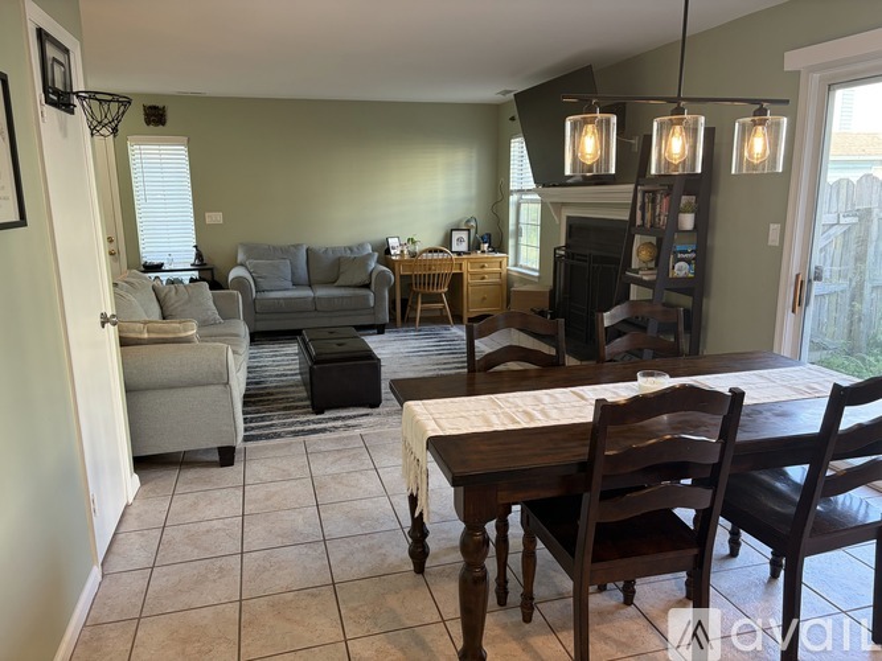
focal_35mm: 26
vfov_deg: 53.0
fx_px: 662
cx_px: 441
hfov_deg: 67.3
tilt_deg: -11.4
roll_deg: +0.8
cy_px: 330
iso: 100
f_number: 1.6
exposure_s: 1/60
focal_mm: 5.96
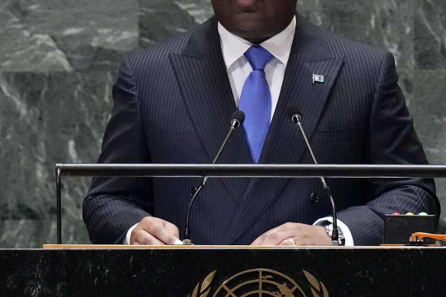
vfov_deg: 1.3
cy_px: 153
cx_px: 262
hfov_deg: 1.9
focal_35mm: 1092
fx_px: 13528
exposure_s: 1/250
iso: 4000
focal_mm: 400
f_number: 4
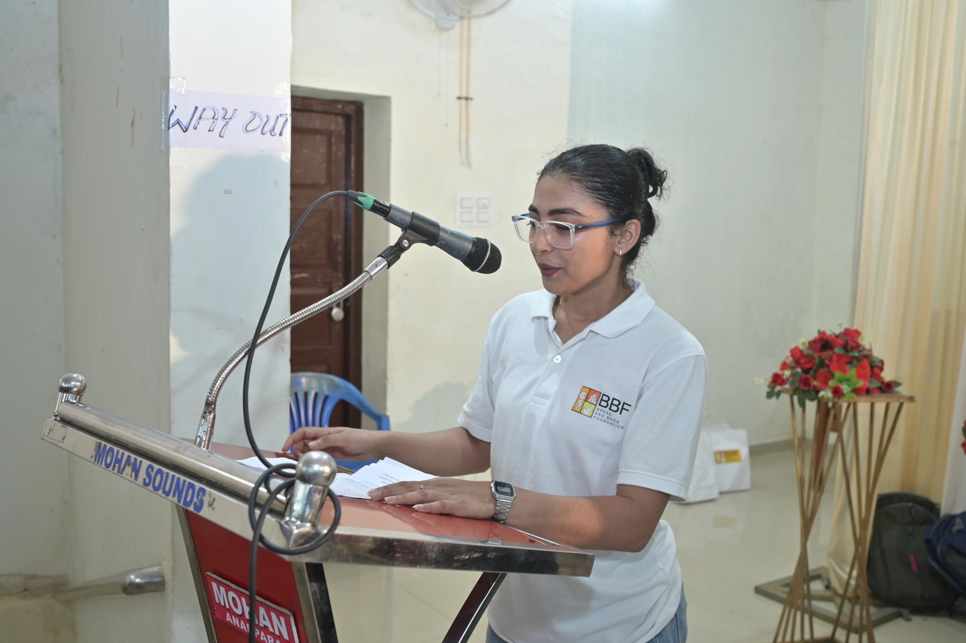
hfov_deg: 54.5
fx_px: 938
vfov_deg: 37.8
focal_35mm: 35
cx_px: 483
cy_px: 322
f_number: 5
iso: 1000
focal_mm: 35
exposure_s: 1/125
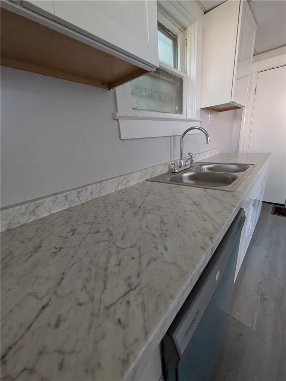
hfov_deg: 85.7
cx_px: 143
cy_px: 190
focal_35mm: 14
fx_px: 154
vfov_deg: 102.1
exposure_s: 1/60
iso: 628
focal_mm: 1.83
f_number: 2.2
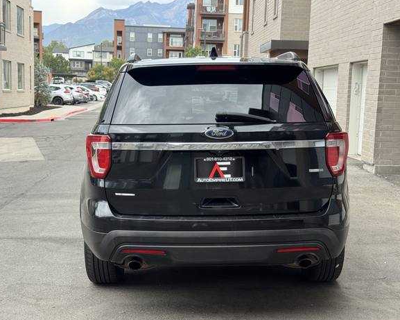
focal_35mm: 52
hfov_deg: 36.0
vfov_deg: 29.1
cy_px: 164
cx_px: 195
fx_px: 615
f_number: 1.78
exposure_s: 1/582
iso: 64
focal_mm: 6.76
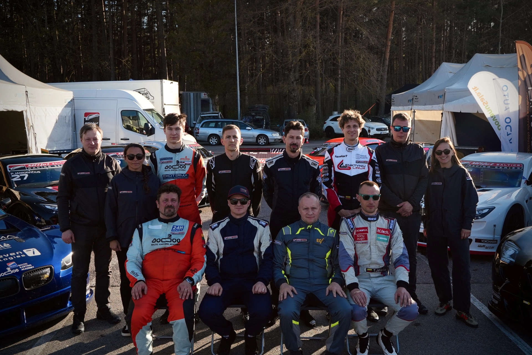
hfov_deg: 55.8
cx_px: 266
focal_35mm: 34
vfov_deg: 38.9
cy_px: 178
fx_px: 503
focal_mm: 34
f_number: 7.1
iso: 640
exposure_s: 1/250
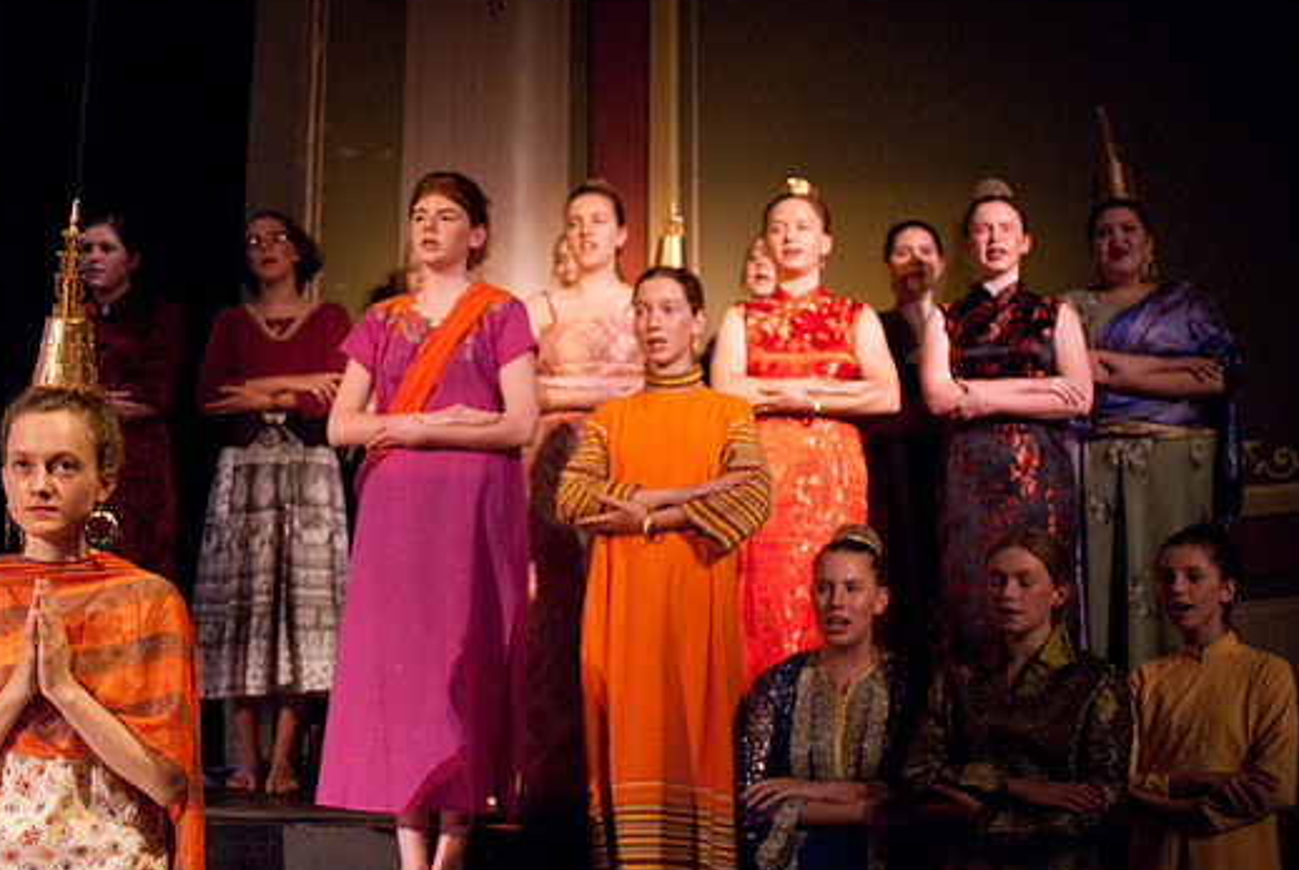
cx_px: 612
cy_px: 449
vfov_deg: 28.7
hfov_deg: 41.8
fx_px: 1698
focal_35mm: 47
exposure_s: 1/40
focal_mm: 28
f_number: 2.8
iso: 1000
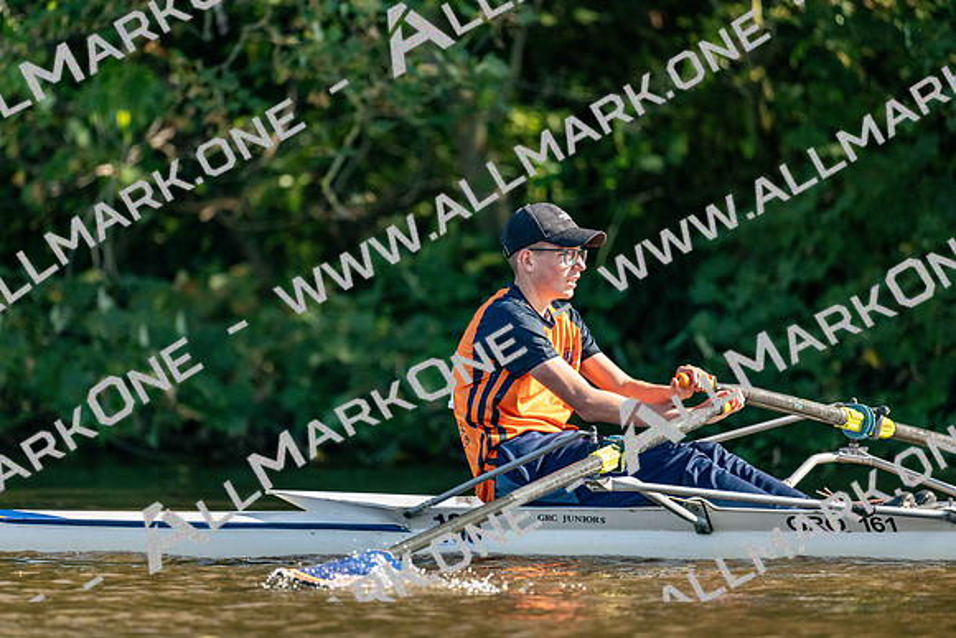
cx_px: 478
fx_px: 10624
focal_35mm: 400
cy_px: 319
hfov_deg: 5.2
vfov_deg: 3.4
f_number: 4.5
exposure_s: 1/3200
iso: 1800
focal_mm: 400
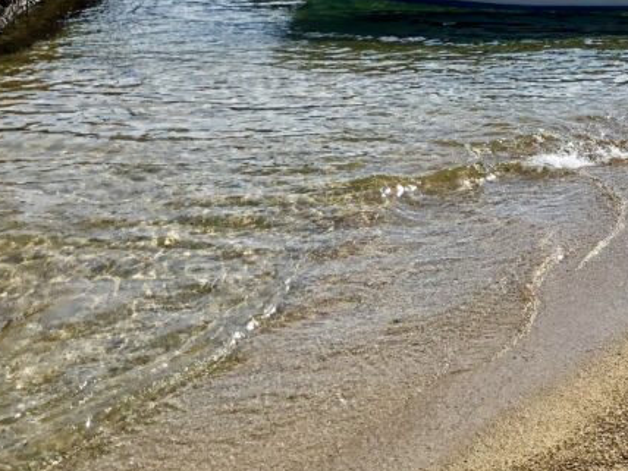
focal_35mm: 67
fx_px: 1216
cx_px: 660
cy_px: 45
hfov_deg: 27.0
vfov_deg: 21.4
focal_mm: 4
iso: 20
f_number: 1.8
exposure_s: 1/2667
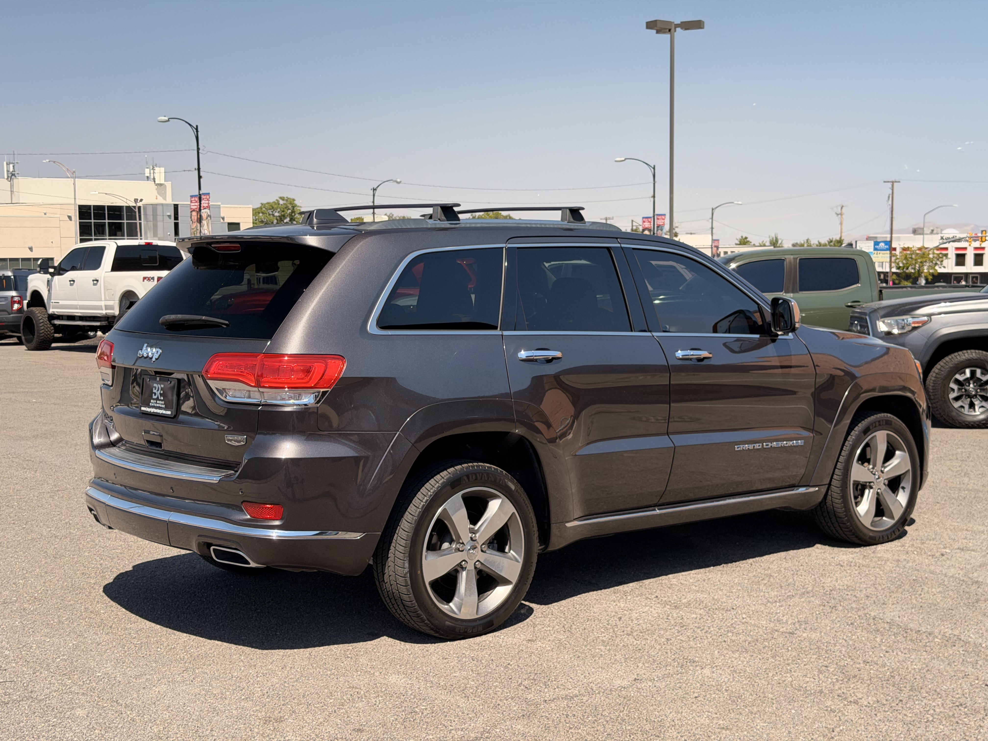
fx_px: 1370
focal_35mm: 48
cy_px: 370
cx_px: 494
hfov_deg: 39.7
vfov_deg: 30.3
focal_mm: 6.76
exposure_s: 1/1642
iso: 64
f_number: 1.78
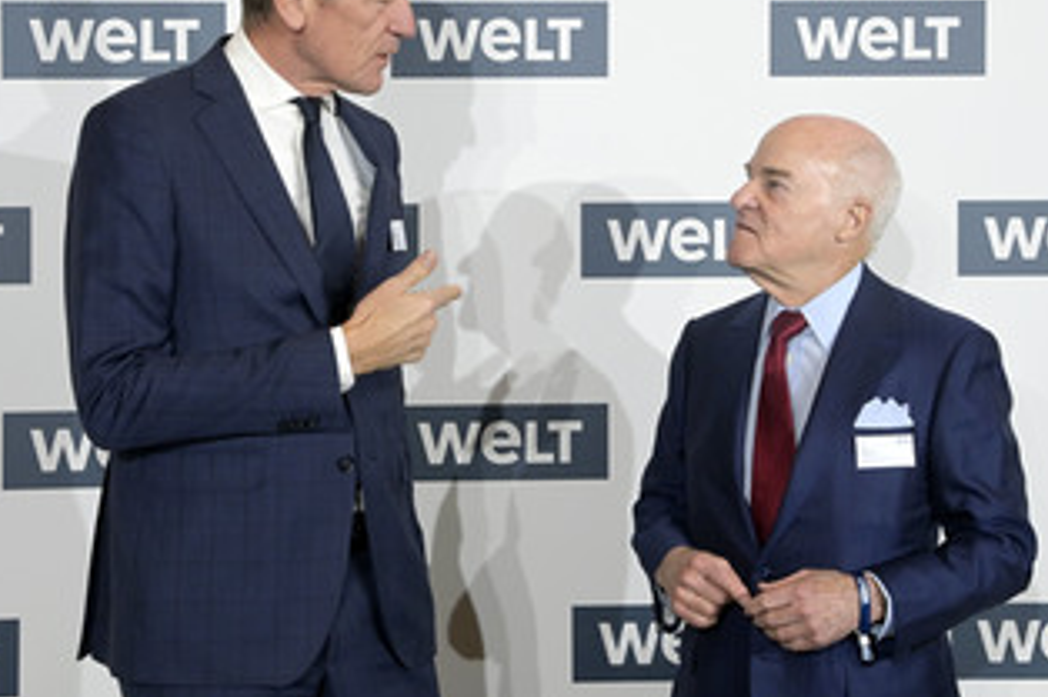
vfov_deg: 17.2
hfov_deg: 25.7
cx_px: 516
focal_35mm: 79
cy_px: 287
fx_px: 2298
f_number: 8
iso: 5000
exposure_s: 1/320
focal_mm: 55
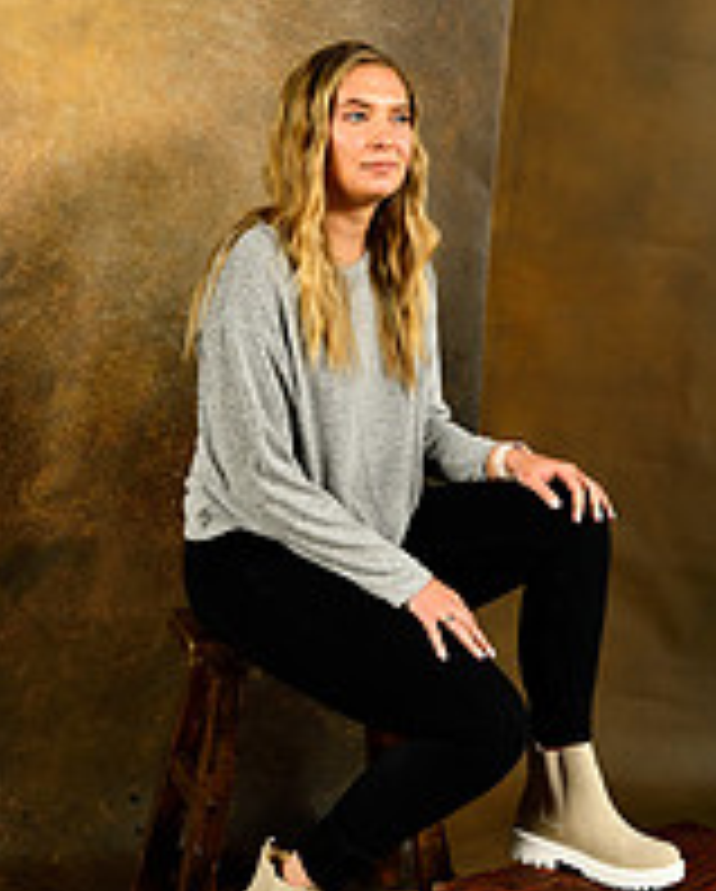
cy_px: 360
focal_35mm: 66
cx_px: 482
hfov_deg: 23.1
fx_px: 1744
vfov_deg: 28.6
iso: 400
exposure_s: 1/250
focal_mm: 31
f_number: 4.5
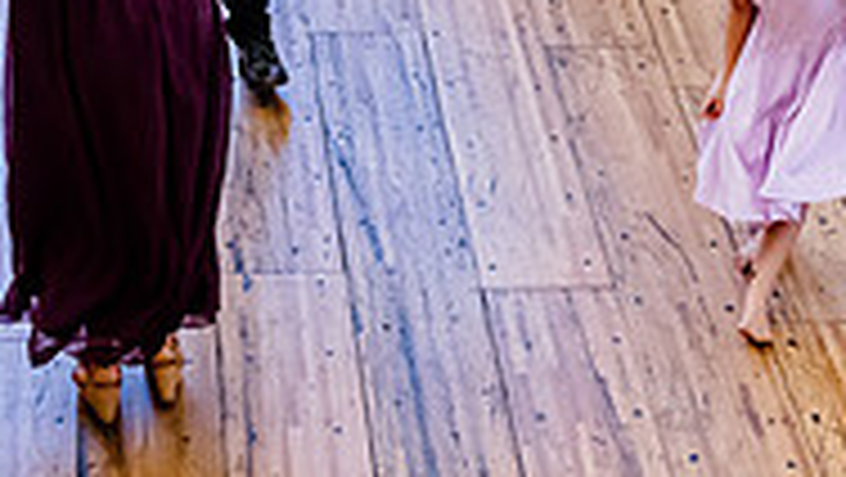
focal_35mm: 139
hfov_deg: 15.3
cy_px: -280
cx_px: 87
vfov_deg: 8.5
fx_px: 3120
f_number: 3.2
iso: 3200
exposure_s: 1/640
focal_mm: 40
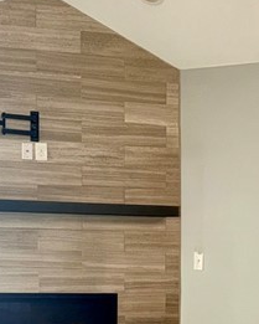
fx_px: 881
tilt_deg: -3.3
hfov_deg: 16.4
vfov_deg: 20.3
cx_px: 250
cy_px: 307
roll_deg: -0.4
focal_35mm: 92
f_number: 1.78
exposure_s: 1/40
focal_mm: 6.76
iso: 80
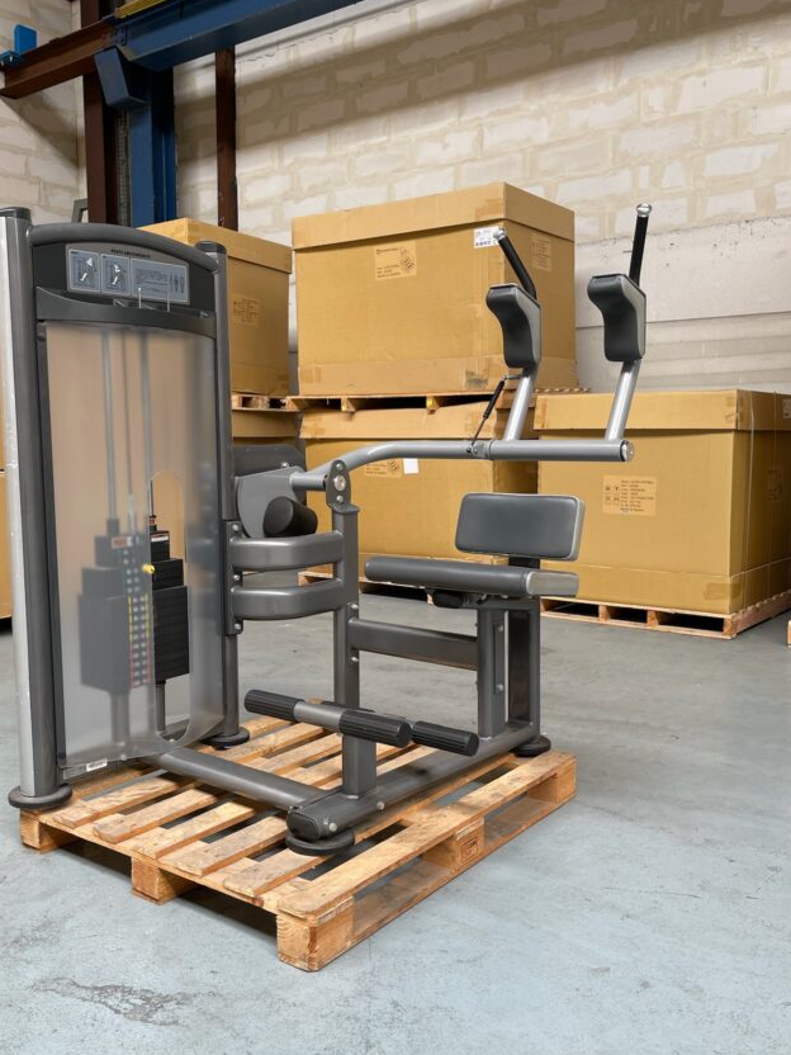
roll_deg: +0.6
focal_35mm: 32
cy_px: 541
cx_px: 326
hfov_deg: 44.0
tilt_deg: -5.9
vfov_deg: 56.8
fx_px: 975
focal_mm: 5.1
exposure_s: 1/121
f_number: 1.6
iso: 40
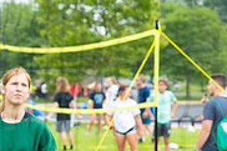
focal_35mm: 223
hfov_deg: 9.0
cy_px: 107
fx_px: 1405
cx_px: 333
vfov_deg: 6.1
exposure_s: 1/1000
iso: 640
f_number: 4.5
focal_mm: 70
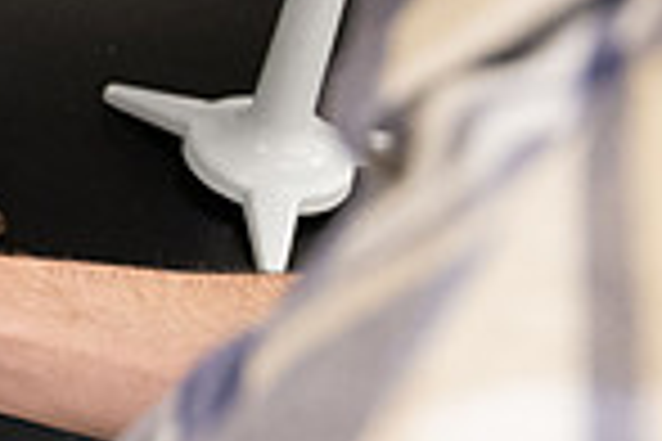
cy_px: 16
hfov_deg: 15.2
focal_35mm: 122
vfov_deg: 11.1
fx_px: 2243
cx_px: -405
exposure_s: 1/250
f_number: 4
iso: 2500
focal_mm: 31
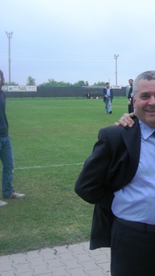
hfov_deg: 19.5
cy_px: 128
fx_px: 416
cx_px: 199
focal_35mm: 57
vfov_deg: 36.6
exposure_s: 1/130
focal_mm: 7.5
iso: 64
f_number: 3.8
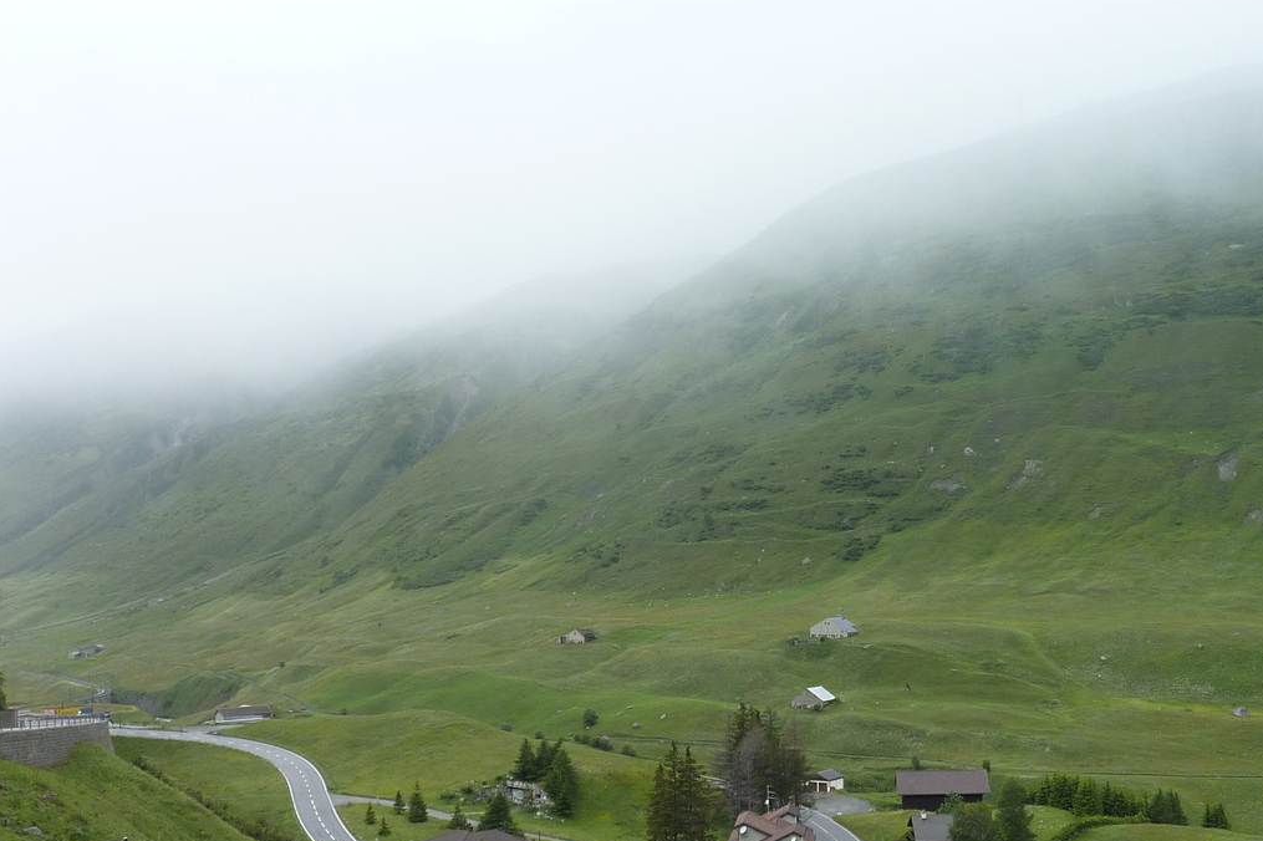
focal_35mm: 41
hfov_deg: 47.0
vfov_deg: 32.0
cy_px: 631
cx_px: 794
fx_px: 1438
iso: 125
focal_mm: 4.1
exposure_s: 1/250
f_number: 4
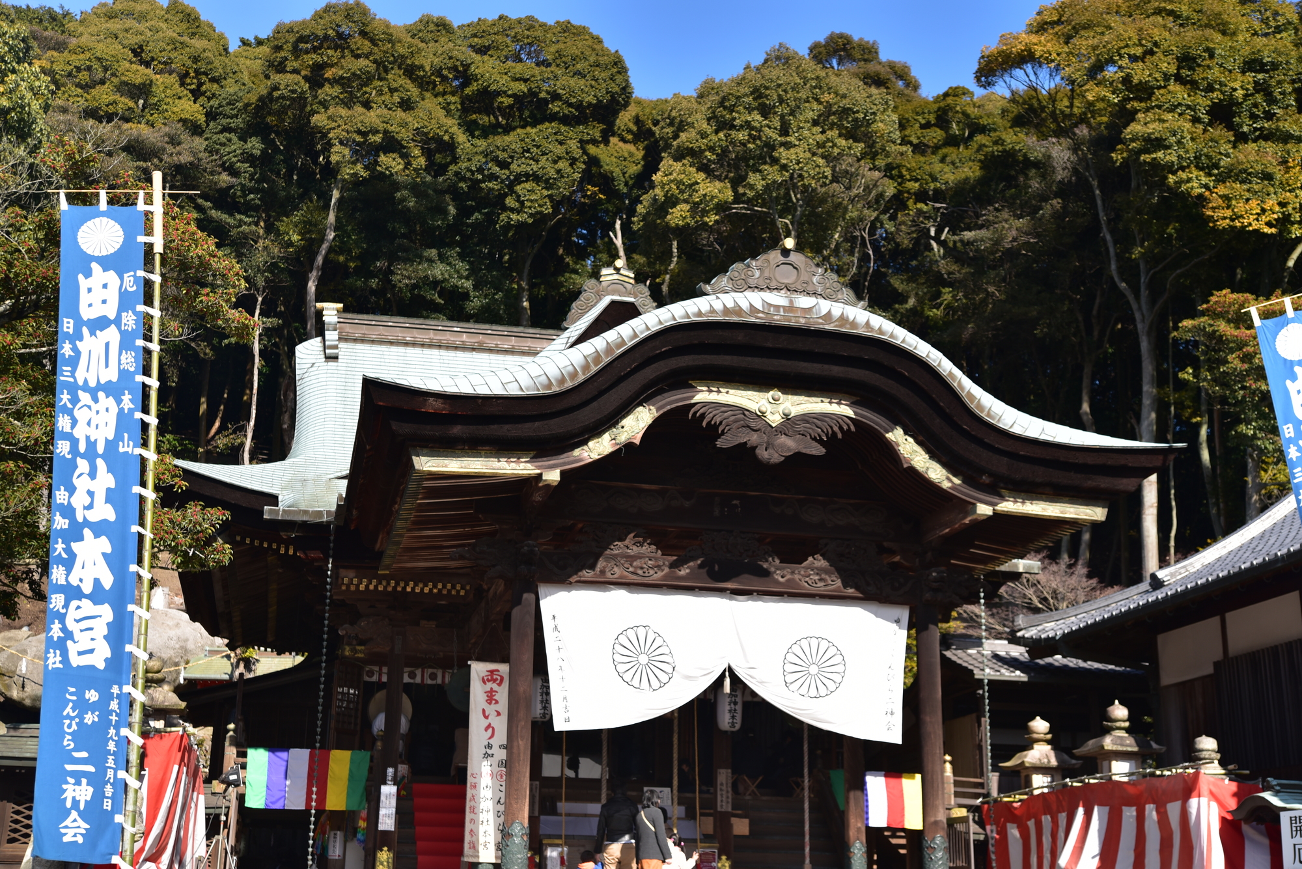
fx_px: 1737
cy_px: 434
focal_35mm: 48
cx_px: 651
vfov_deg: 28.1
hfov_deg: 41.1
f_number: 5.6
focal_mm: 48
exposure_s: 1/400
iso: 100
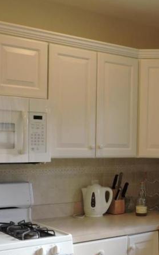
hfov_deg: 21.6
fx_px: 409
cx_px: 137
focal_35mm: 59
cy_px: 161
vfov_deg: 34.4
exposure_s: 1/40
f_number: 3
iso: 100
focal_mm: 4.3
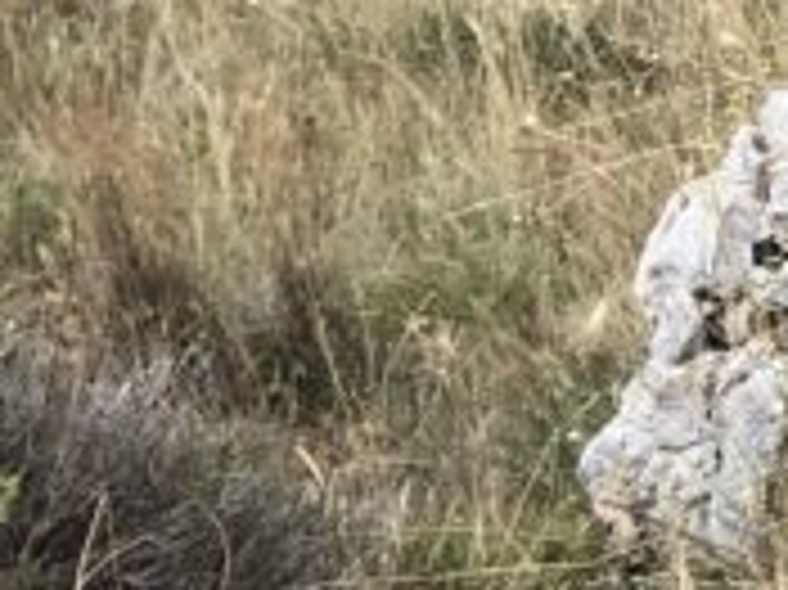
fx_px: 3731
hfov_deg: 10.4
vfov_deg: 9.0
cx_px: 1914
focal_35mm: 164
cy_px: 18
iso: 20
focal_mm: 4
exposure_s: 1/1033
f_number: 1.8
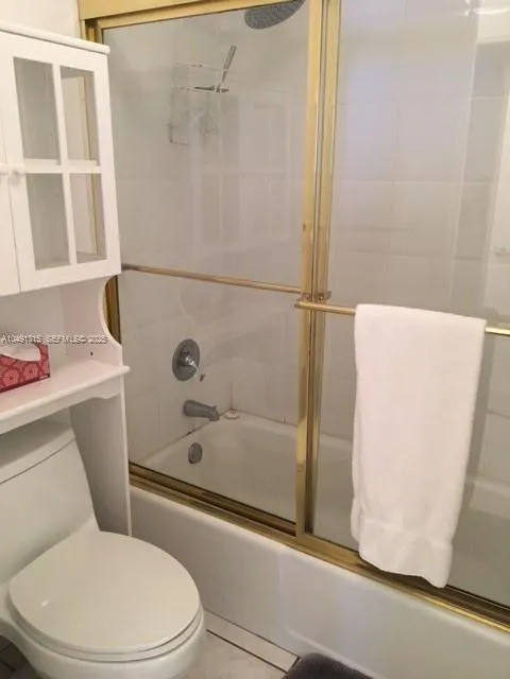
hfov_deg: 48.2
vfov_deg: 61.7
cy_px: 340
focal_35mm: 29
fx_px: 570
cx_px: 255
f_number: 2.2
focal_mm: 4.15
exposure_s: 1/30
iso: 125
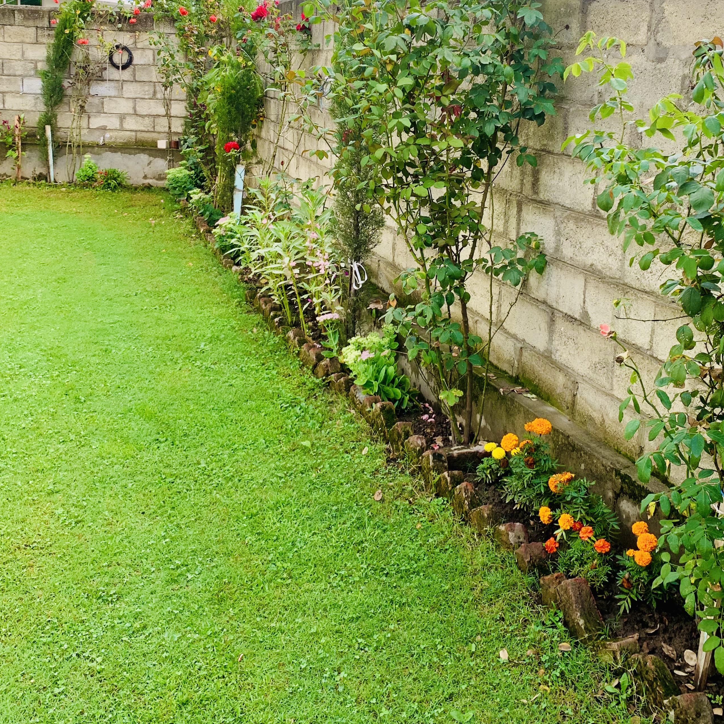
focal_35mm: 36
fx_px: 852
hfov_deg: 46.0
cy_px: 221
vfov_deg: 45.1
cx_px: 395
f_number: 1.8
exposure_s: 1/149
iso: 25
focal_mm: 4.25
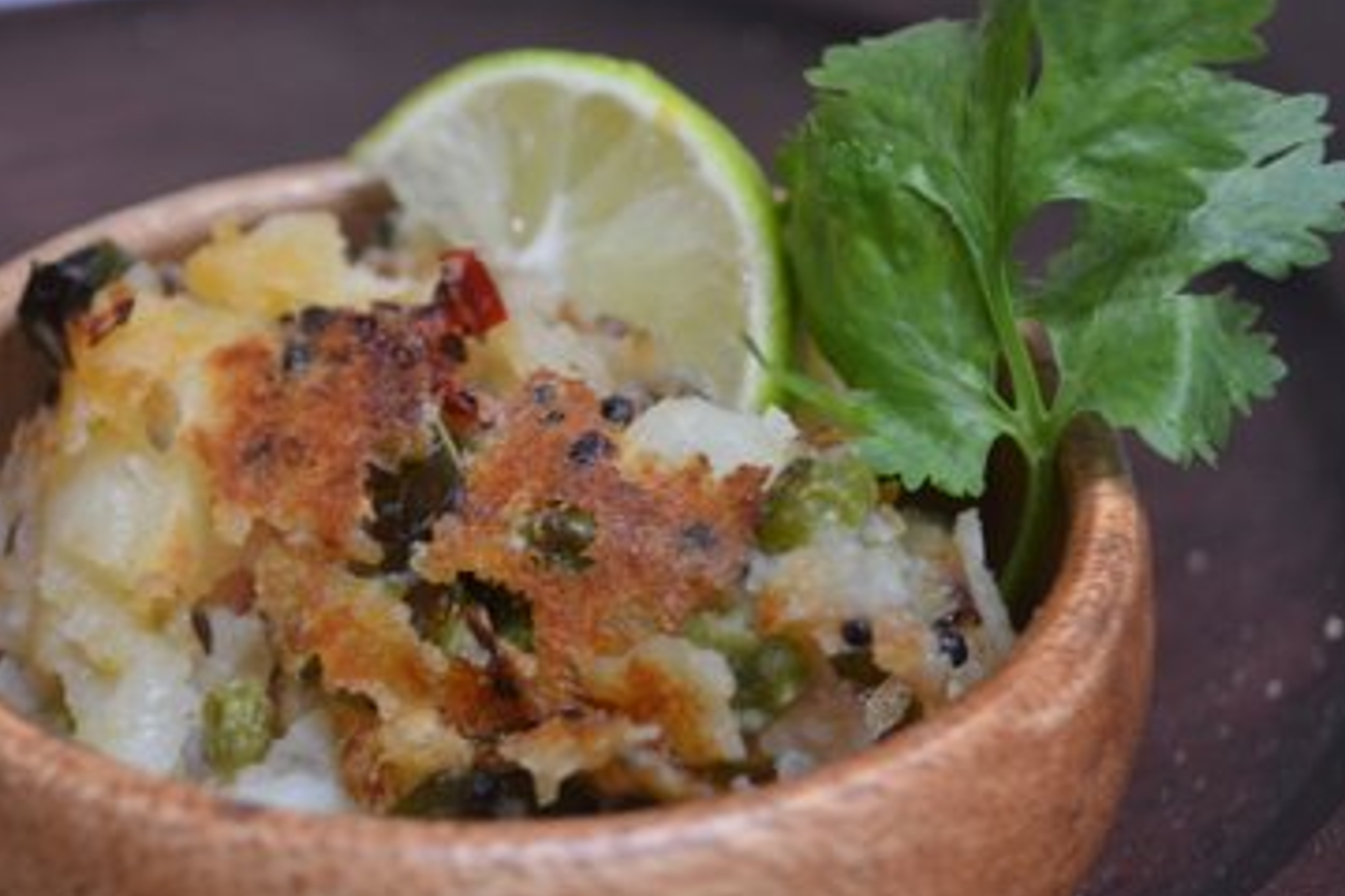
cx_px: 534
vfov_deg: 22.6
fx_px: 2241
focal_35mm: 60
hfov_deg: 33.3
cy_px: 500
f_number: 4.5
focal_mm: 30
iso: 800
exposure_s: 1/25
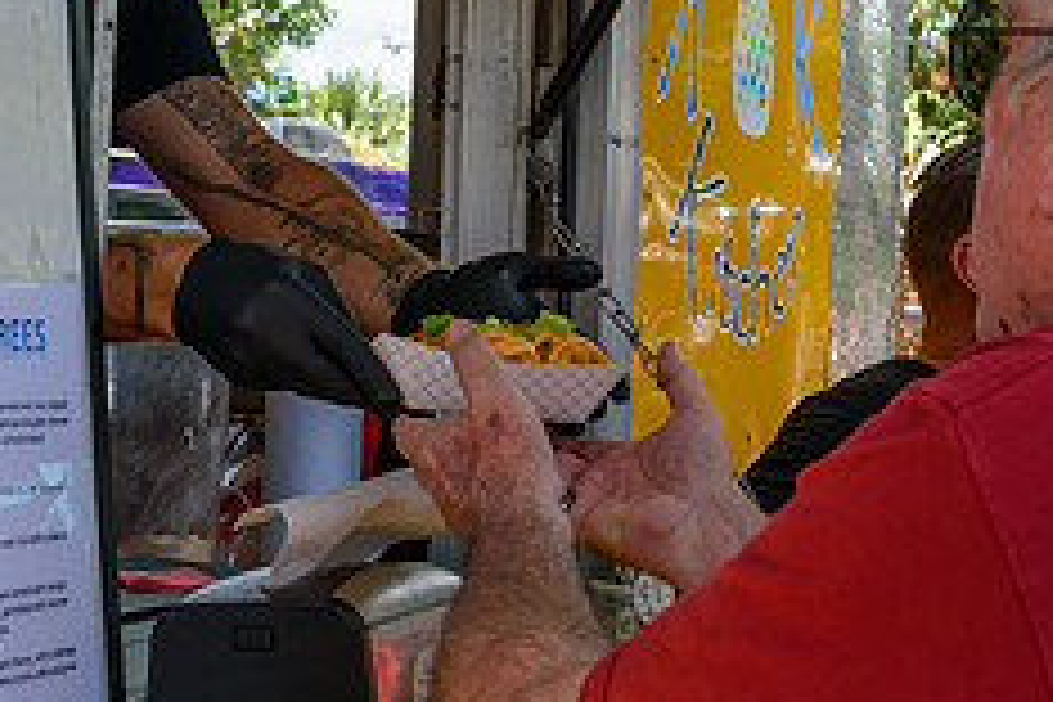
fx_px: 2281
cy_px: 302
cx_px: 554
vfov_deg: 17.5
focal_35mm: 78
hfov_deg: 26.0
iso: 200
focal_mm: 27
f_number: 8
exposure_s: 1/250
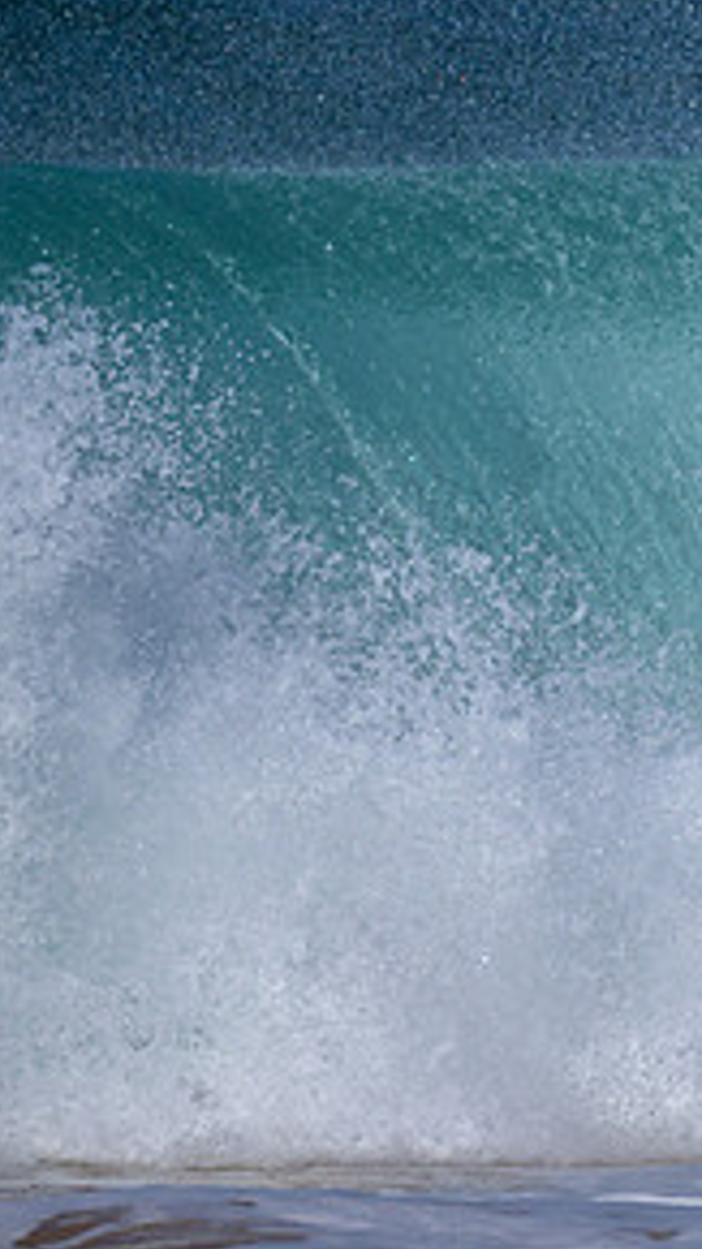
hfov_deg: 0.7
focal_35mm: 1860
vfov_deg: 1.2
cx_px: 1123
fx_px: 61587
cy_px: 704
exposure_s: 1/2000
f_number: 6.3
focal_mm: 800
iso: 140
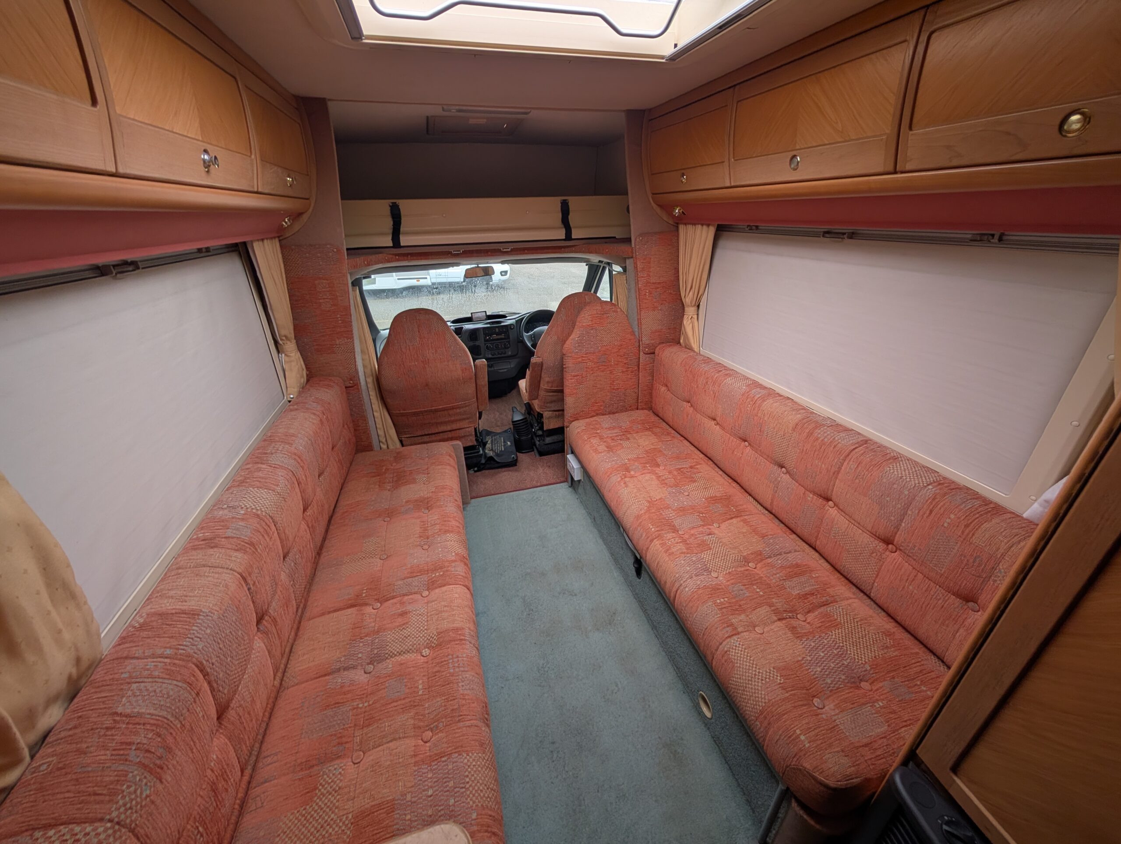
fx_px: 389
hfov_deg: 110.5
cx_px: 560
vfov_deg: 94.6
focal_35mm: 12
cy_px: 422
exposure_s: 1/91.6
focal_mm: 2.02
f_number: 1.7
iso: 64
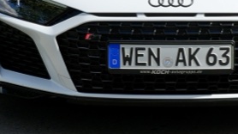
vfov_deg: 6.5
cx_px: 170
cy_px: -6
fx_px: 1173
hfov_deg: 11.6
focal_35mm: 186
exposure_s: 1/250
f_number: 7.1
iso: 100
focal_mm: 29
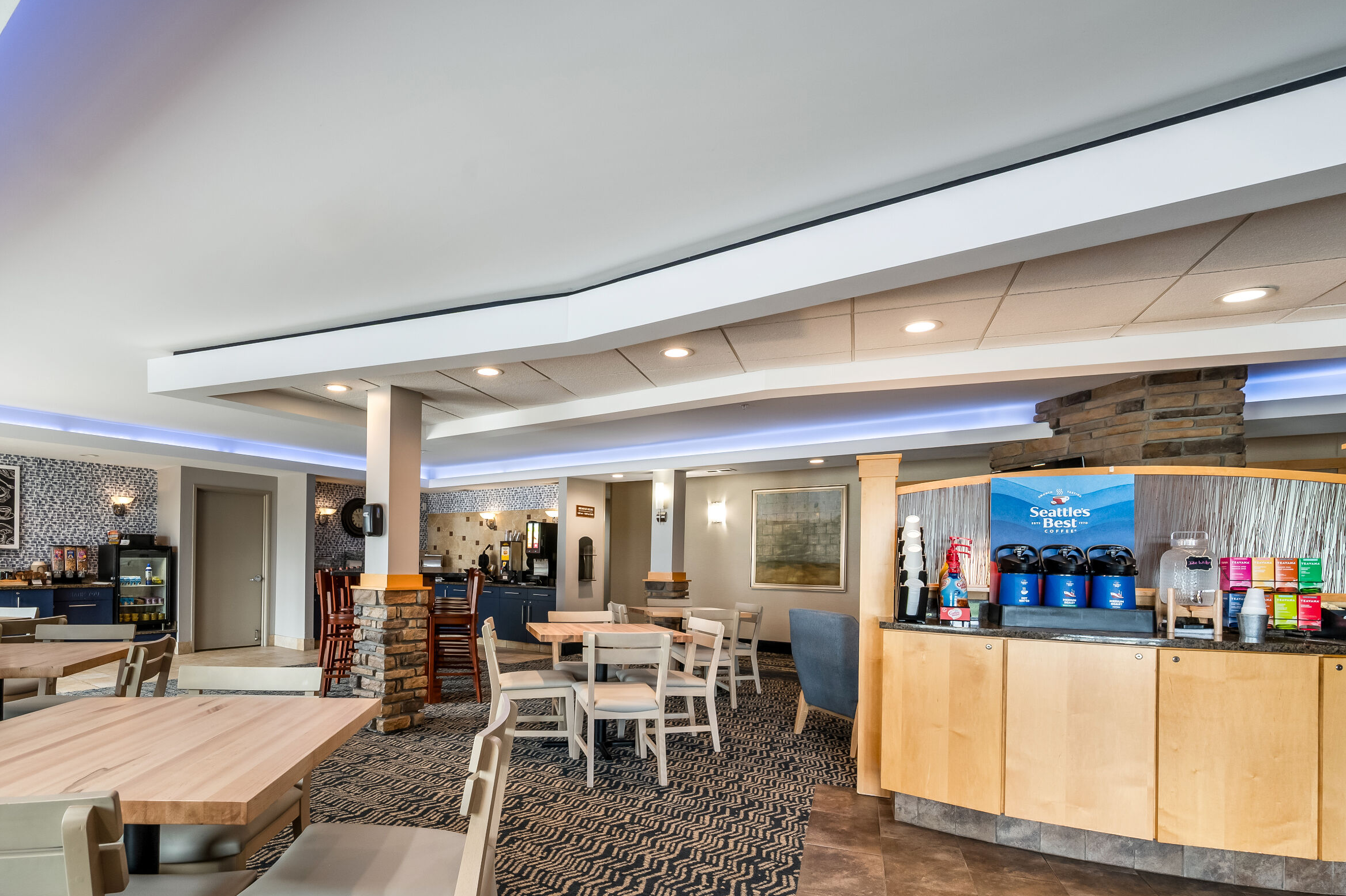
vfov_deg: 66.4
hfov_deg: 89.1
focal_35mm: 18
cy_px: 555
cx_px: 551
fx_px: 673
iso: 400
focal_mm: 14
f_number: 8
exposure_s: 1/13
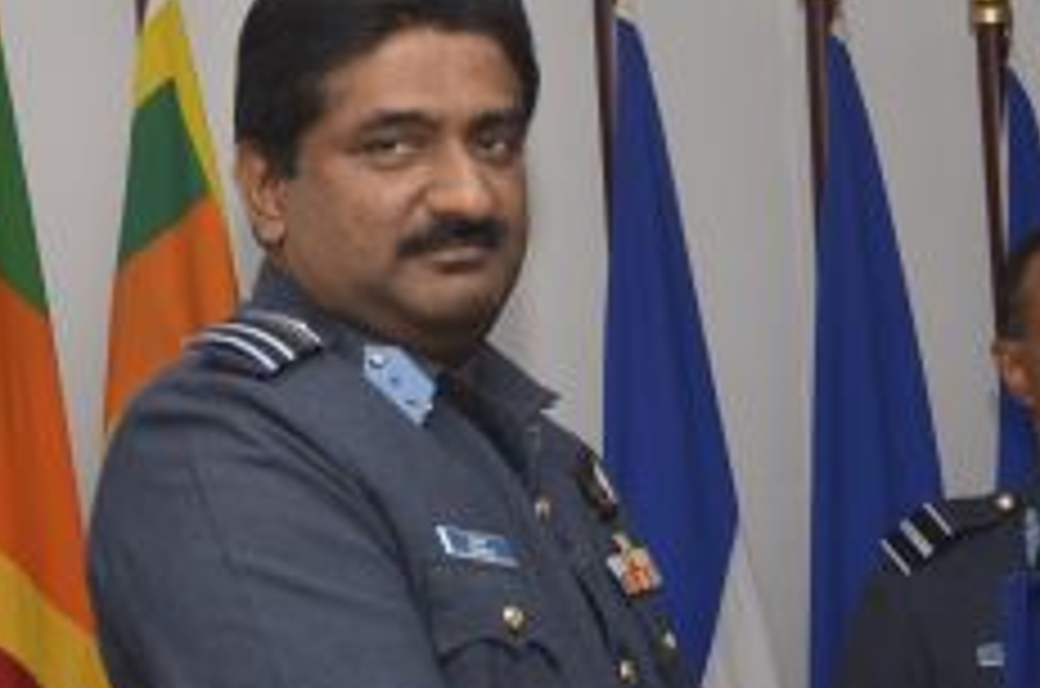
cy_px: 571
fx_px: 4267
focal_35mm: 148
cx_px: 882
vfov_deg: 9.2
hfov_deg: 13.8
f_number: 7.1
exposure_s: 1/125
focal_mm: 38
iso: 200
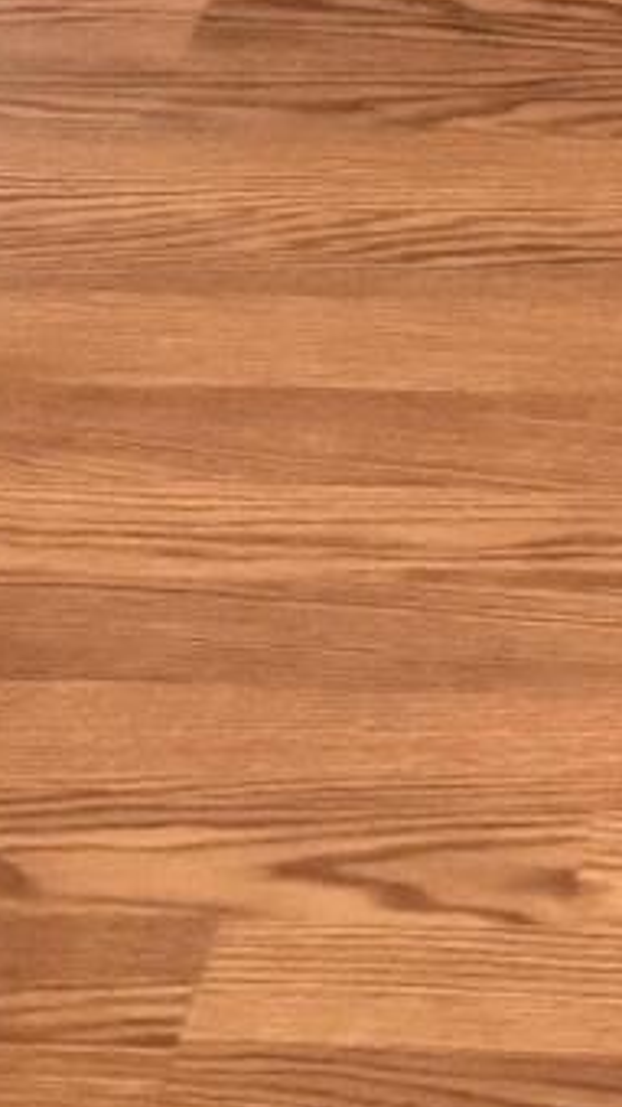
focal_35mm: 154
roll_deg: +0.1
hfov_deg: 7.6
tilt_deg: -20.5
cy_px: -1006
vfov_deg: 12.5
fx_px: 4520
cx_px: 1202
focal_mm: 6.76
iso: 1600
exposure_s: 1/24
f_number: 1.78
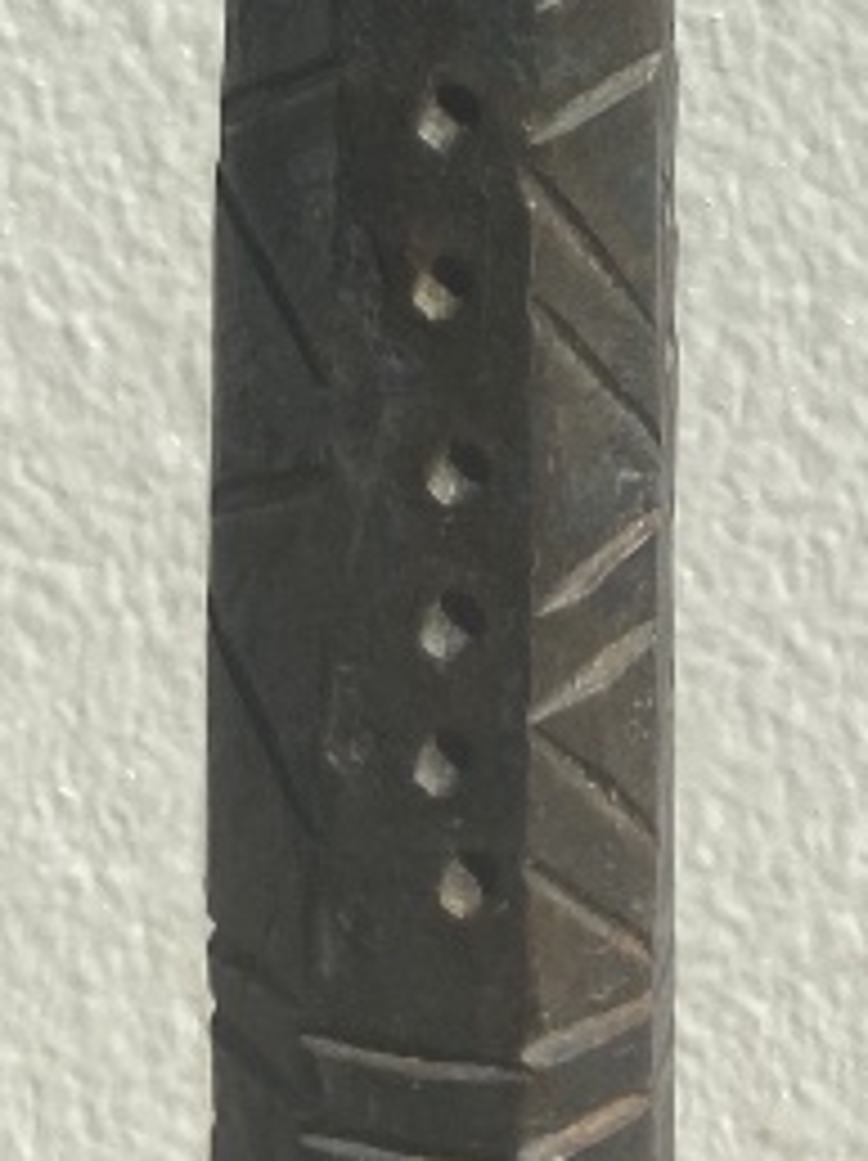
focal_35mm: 121
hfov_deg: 12.2
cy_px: -1318
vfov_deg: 13.4
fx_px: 4052
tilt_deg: -2.2
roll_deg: +1.0
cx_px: 481
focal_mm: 4.25
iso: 32
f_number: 1.8
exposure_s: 1/2967
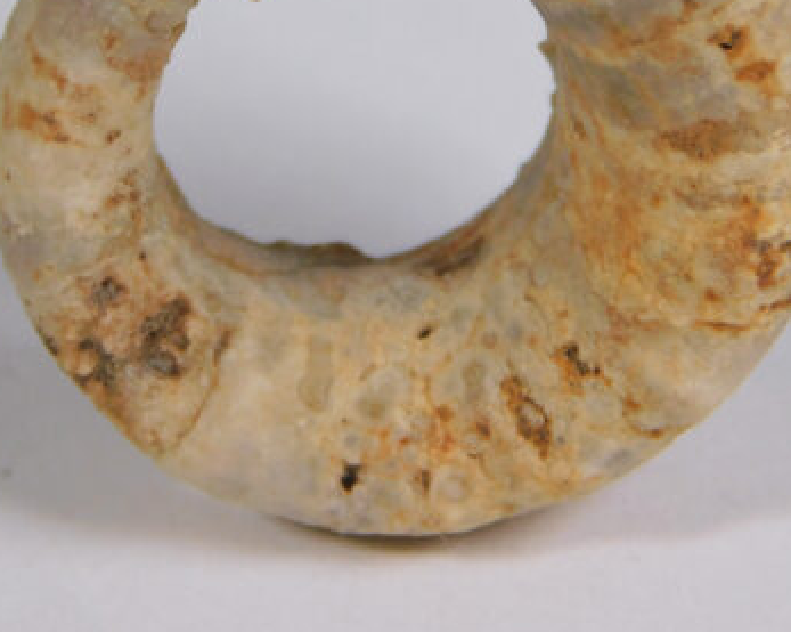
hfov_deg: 5.2
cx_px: 367
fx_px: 8725
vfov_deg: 4.1
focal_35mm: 373
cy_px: 34
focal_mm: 32.7
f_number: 5.4
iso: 125
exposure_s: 1/160
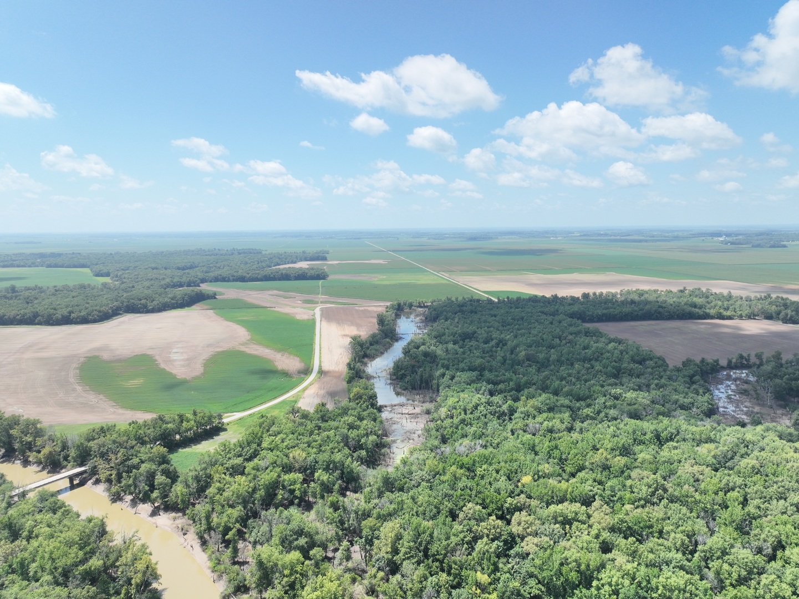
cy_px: 300
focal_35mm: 24
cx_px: 400
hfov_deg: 71.6
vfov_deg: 56.8
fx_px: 554
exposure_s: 1/2000
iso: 100
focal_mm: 12.29
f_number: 2.8
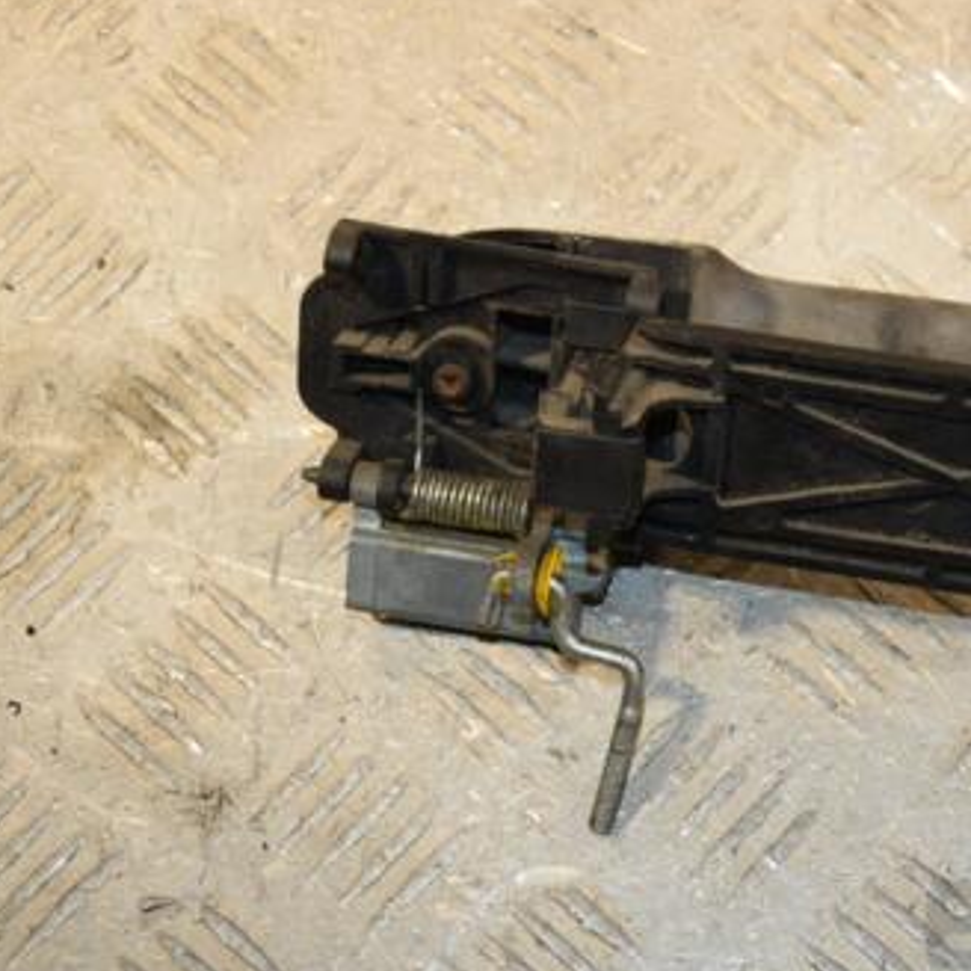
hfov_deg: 17.5
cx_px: 870
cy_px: 530
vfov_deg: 17.7
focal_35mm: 98
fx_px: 3110
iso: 800
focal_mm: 42
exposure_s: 1/200
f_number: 5.6
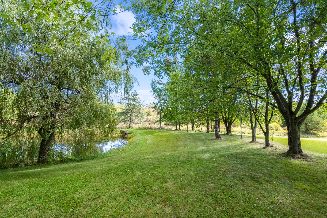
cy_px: 109
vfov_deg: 73.7
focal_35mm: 16
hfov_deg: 96.7
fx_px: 145
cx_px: 164
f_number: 9
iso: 800
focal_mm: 16
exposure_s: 1/200
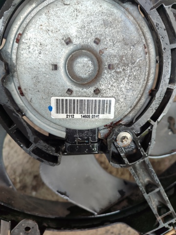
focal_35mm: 25
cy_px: 118
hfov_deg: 54.9
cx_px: 88
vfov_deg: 69.4
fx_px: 169
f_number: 1.89
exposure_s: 1/50
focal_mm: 5.95
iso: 100
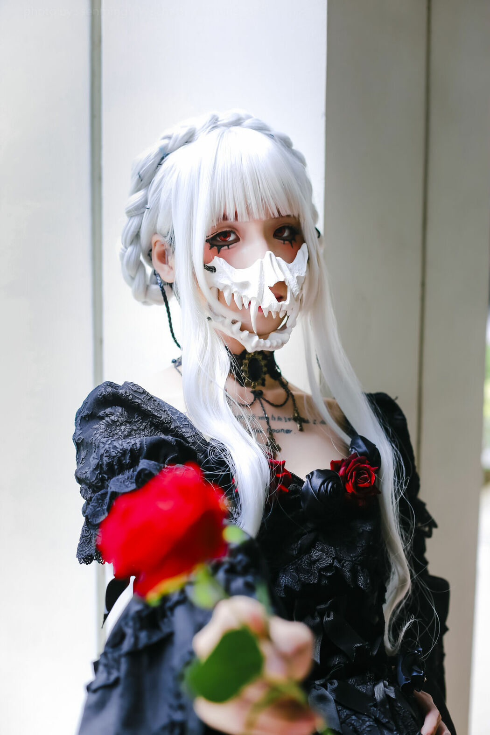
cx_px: 245
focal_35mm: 49
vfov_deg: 40.3
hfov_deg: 27.5
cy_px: 368
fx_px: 1000
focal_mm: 50
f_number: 2.8
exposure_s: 1/160
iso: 200
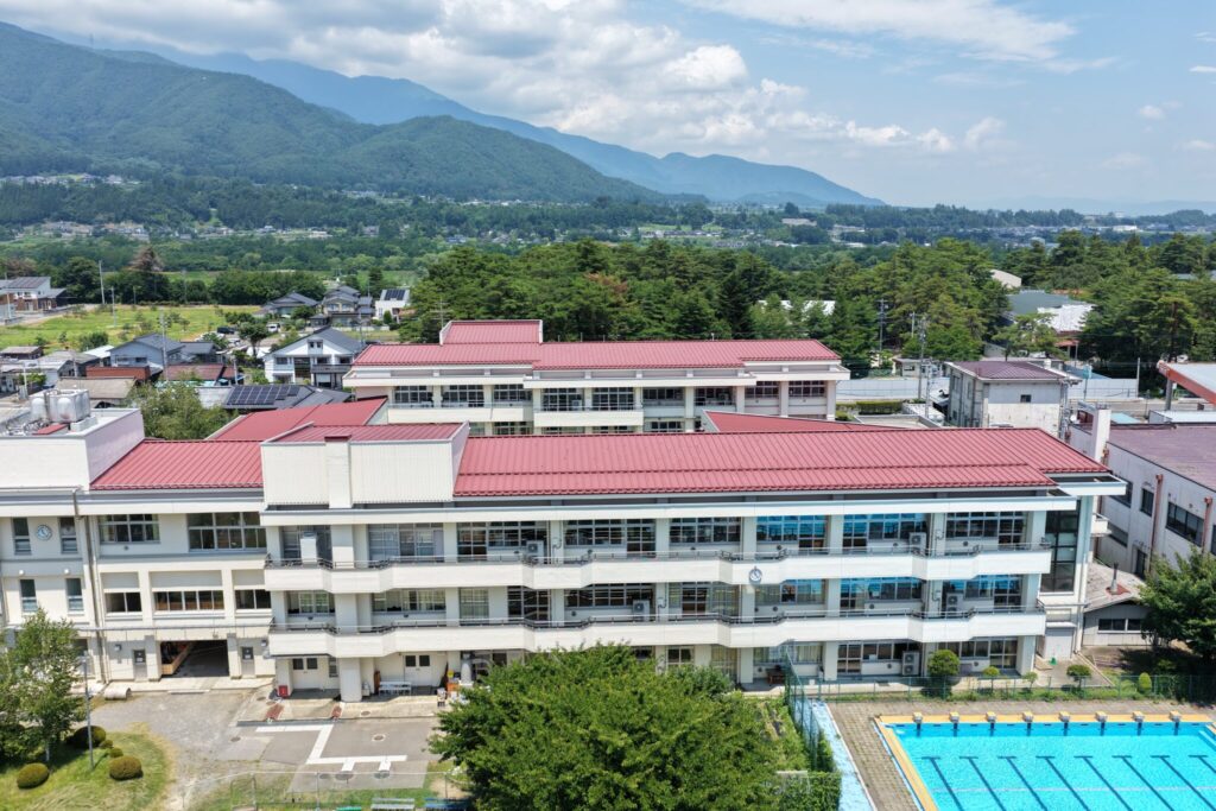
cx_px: 608
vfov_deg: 46.4
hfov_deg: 65.5
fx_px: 946
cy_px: 406
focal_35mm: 28
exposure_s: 1/1600
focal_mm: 14.45
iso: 160
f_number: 2.8
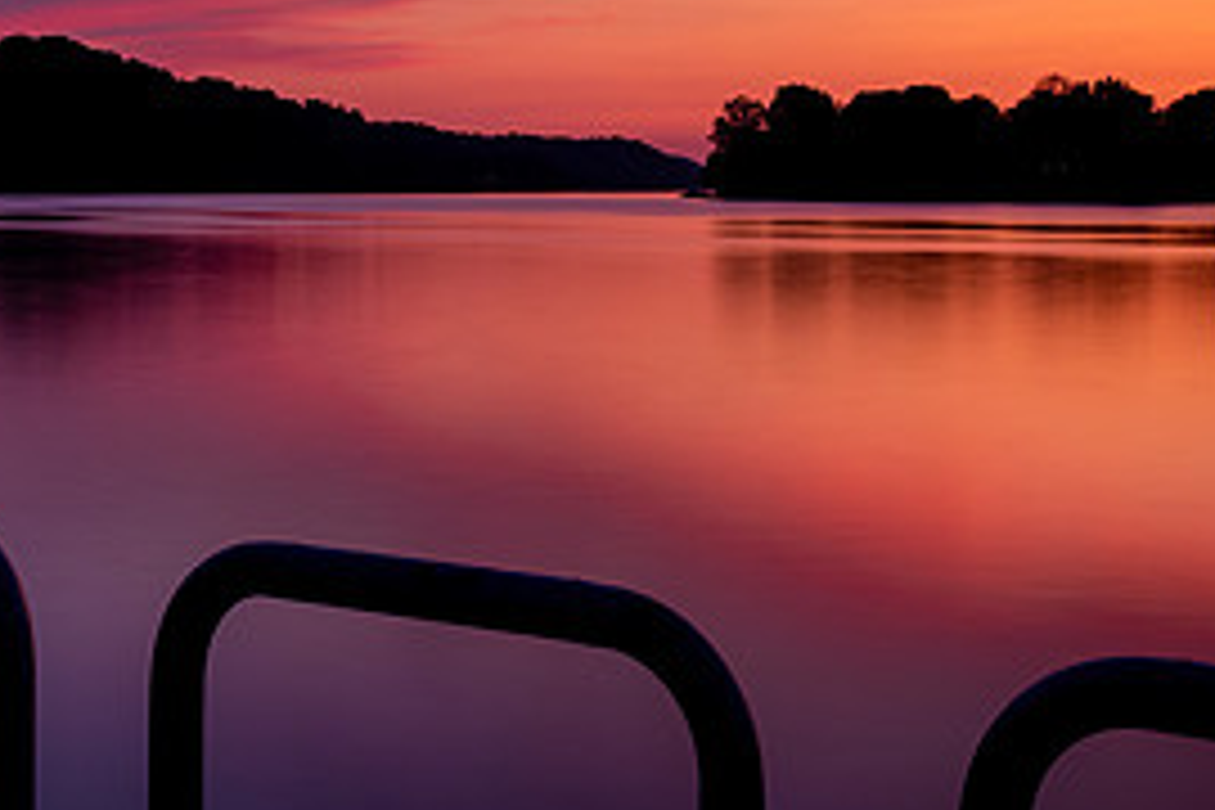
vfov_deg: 18.6
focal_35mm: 73
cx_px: 446
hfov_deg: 27.6
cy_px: 259
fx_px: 2464
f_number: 13
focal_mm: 34
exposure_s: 20
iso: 200
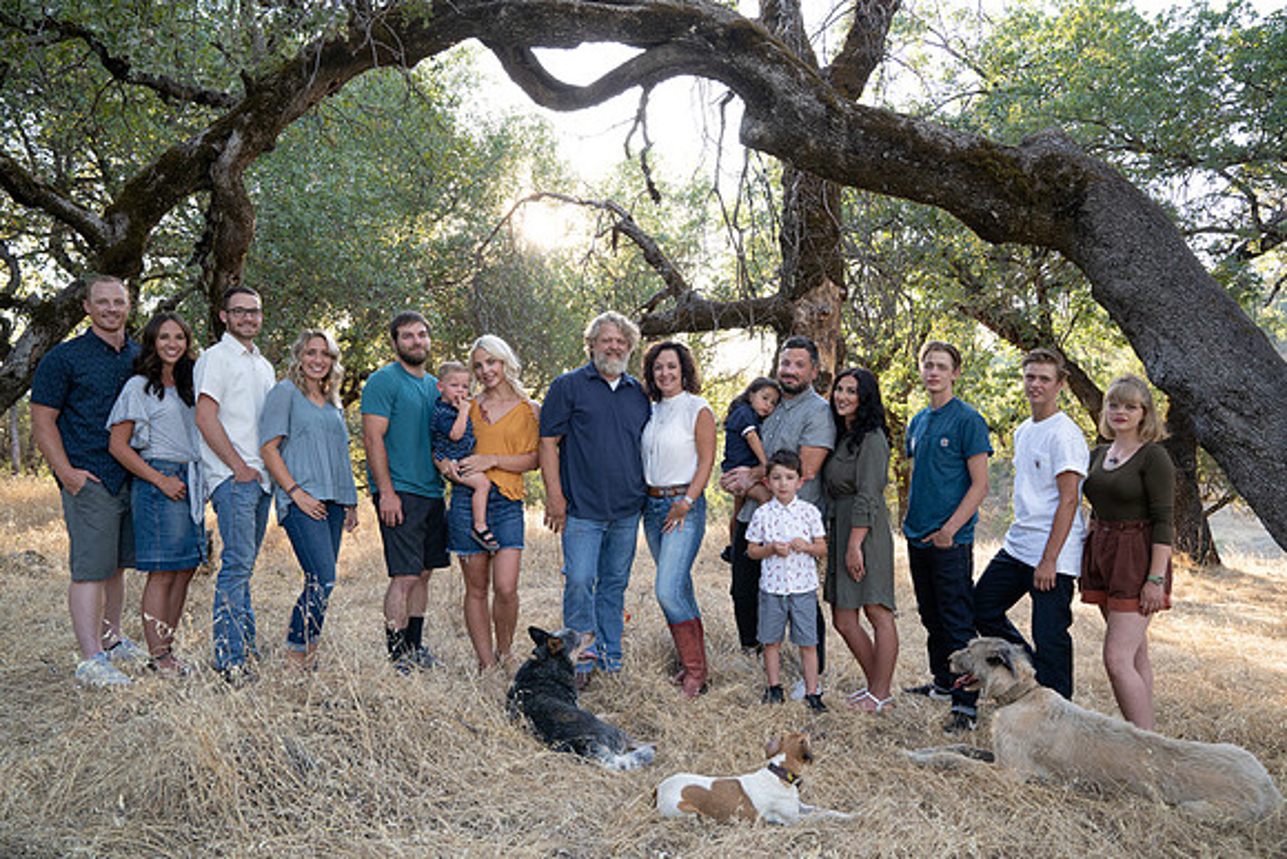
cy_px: 430
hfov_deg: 65.5
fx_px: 1001
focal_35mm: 28
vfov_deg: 46.4
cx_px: 644
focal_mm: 28
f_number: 5.6
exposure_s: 1/125
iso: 320
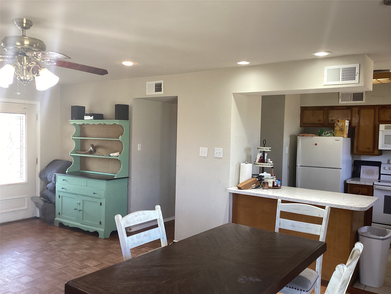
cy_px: 147
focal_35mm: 31
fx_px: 350
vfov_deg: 45.4
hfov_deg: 58.4
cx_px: 196
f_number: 2.4
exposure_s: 1/50
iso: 80
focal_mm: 3.3
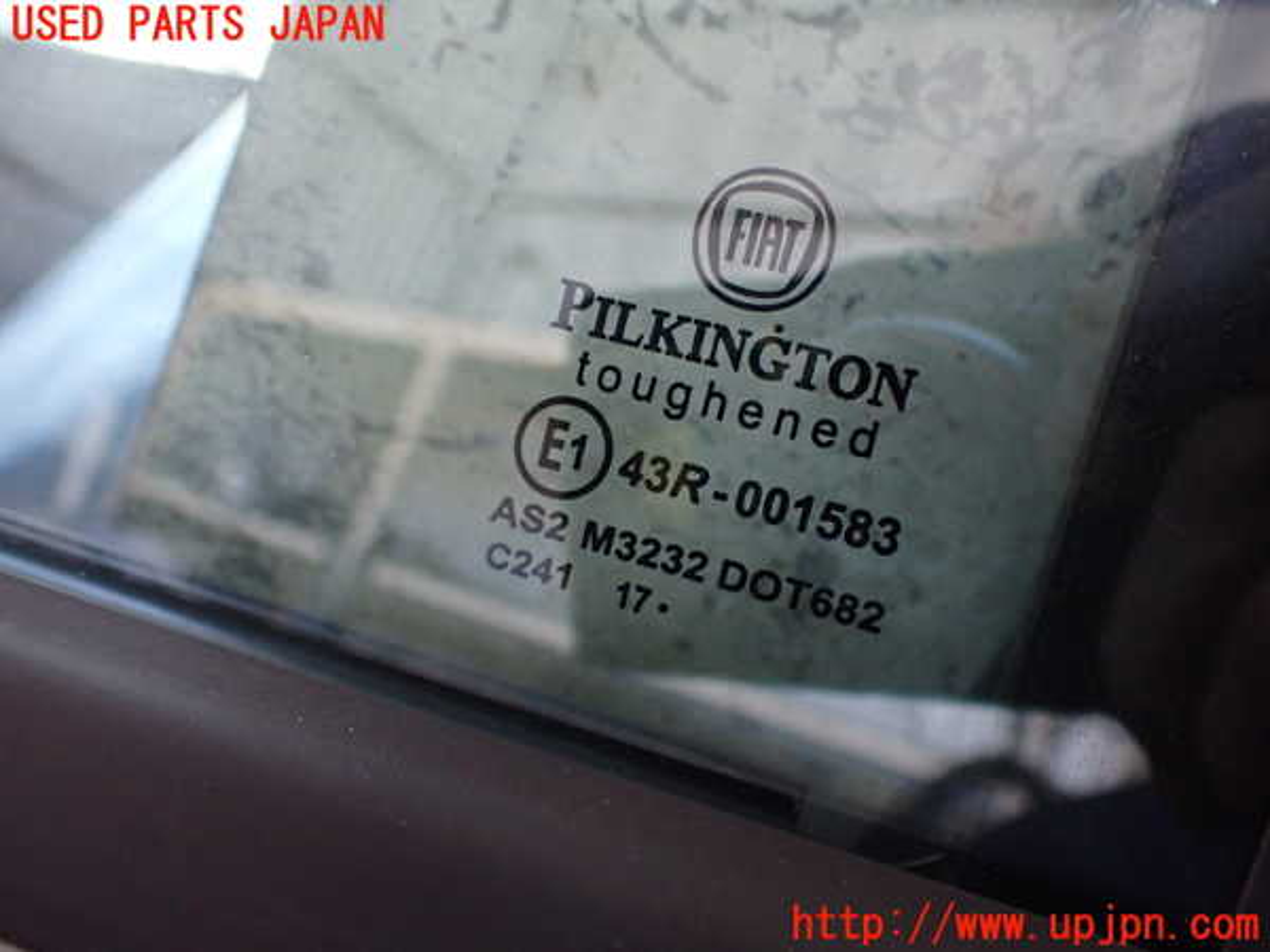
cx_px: 635
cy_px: 476
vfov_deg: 46.8
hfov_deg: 60.0
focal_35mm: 30
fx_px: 1101
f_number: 2.3
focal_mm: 5.4
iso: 800
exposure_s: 1/125
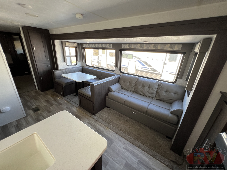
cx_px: 114
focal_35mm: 13
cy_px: 85
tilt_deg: -25.1
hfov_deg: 106.2
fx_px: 85
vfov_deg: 89.9
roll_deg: -2.2
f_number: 1.8
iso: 125
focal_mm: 1.57
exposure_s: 1/99
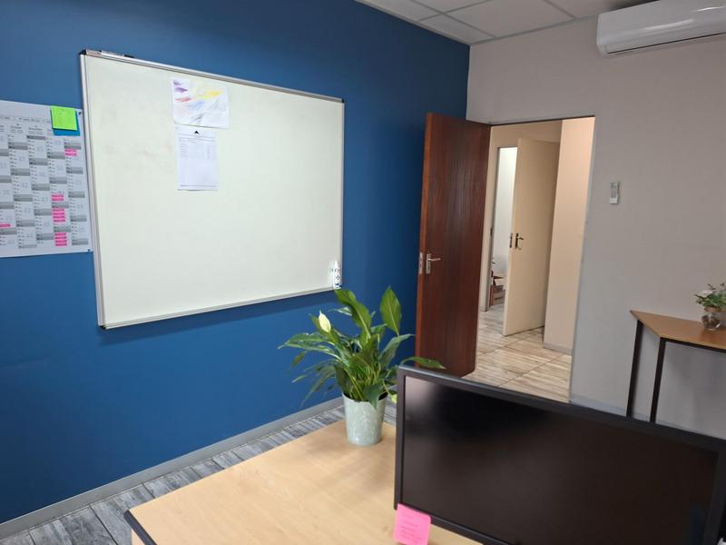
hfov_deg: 73.9
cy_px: 272
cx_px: 363
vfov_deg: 58.9
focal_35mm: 23
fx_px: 482
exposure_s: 1/30
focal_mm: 5.54
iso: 320
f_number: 1.8
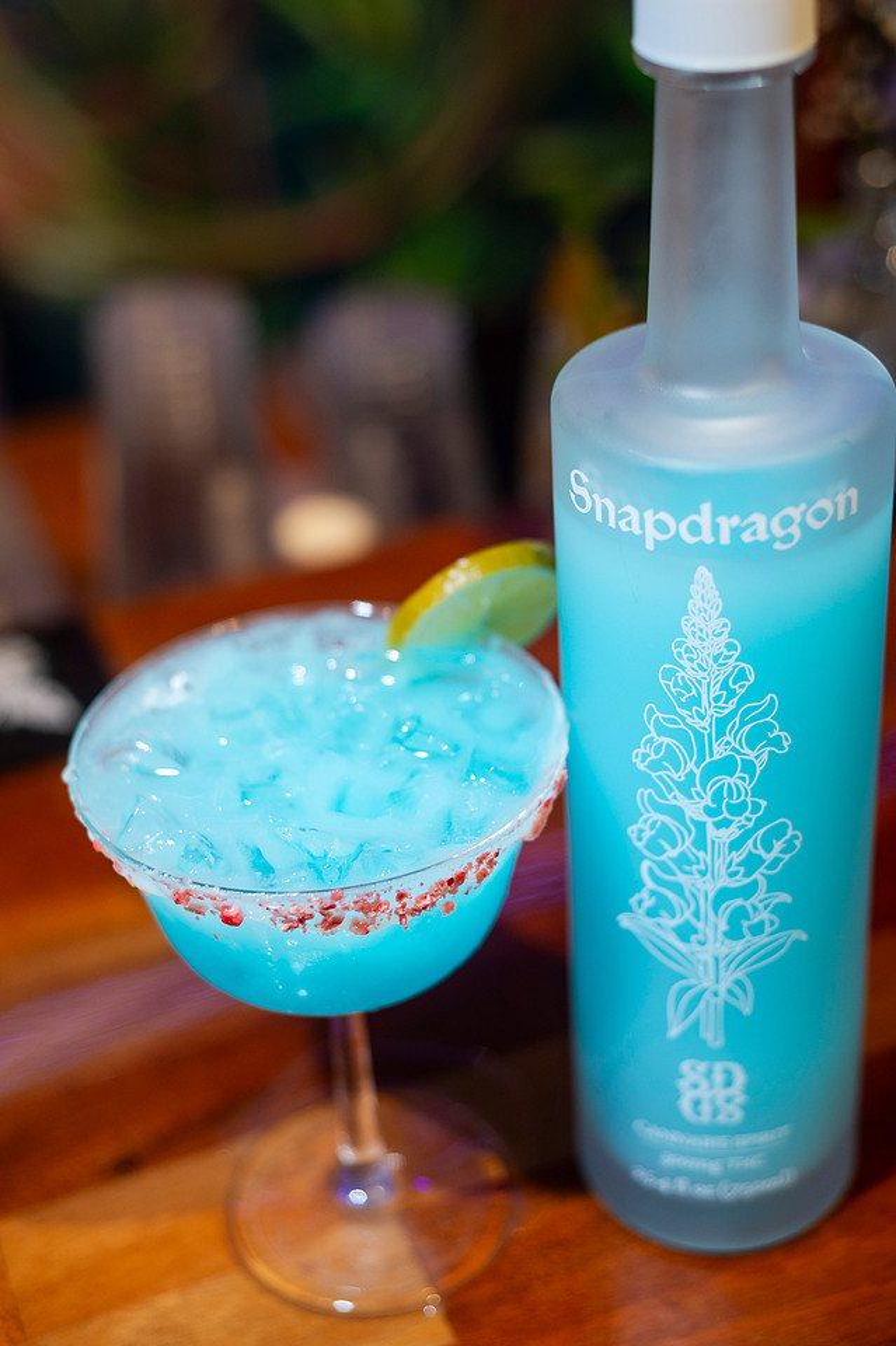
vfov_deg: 39.6
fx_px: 1869
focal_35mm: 50
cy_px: 673
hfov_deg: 27.0
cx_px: 448
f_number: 2.8
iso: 800
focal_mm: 50
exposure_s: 1/60
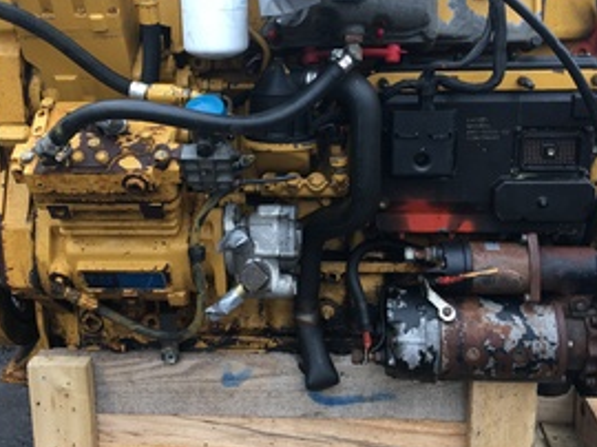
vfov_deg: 33.4
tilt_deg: -13.8
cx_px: 276
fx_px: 741
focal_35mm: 43
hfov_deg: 43.9
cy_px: 166
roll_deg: +0.7
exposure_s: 1/120
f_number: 2.2
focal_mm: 4.15
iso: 32
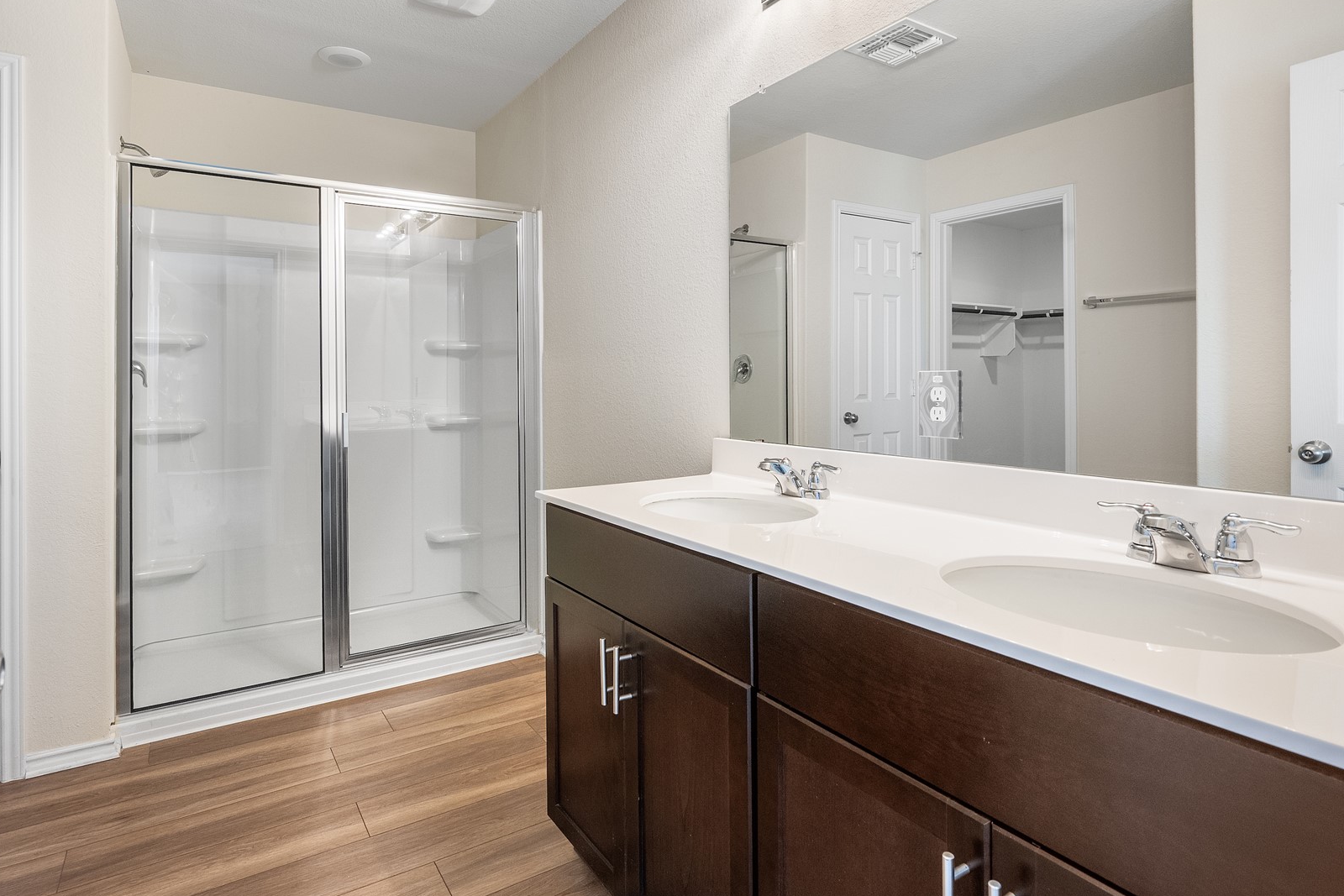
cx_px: 645
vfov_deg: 64.1
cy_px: 372
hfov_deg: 86.9
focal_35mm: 19
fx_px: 709
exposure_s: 1/13
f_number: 9
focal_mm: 14
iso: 400
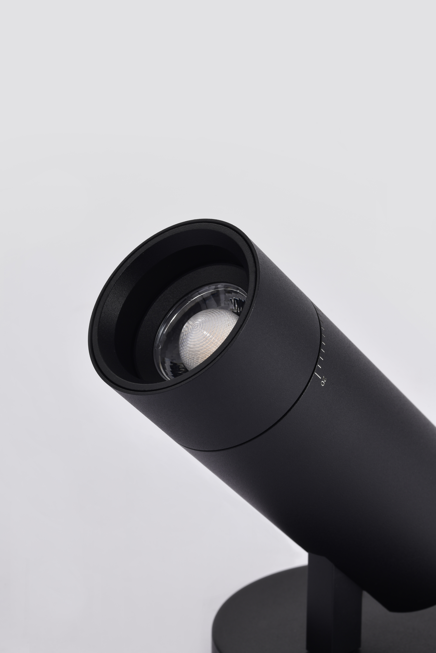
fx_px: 1817
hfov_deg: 13.7
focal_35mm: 100
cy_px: 326
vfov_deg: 20.4
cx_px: 218
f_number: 18
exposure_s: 1/125
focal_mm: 100
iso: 160
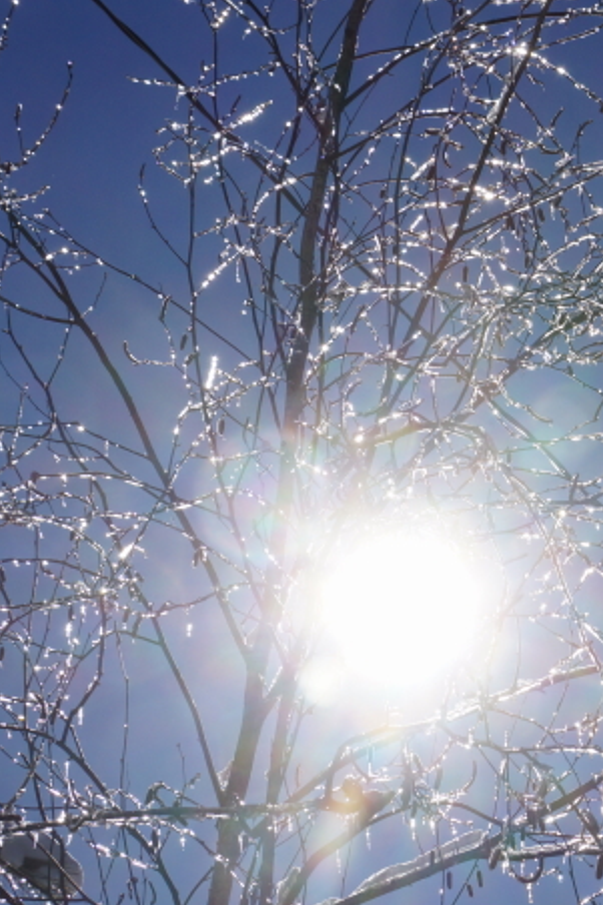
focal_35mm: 116
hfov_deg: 11.6
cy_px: 284
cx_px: 697
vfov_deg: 17.6
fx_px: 2919
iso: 100
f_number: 13
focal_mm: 35
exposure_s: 1/250
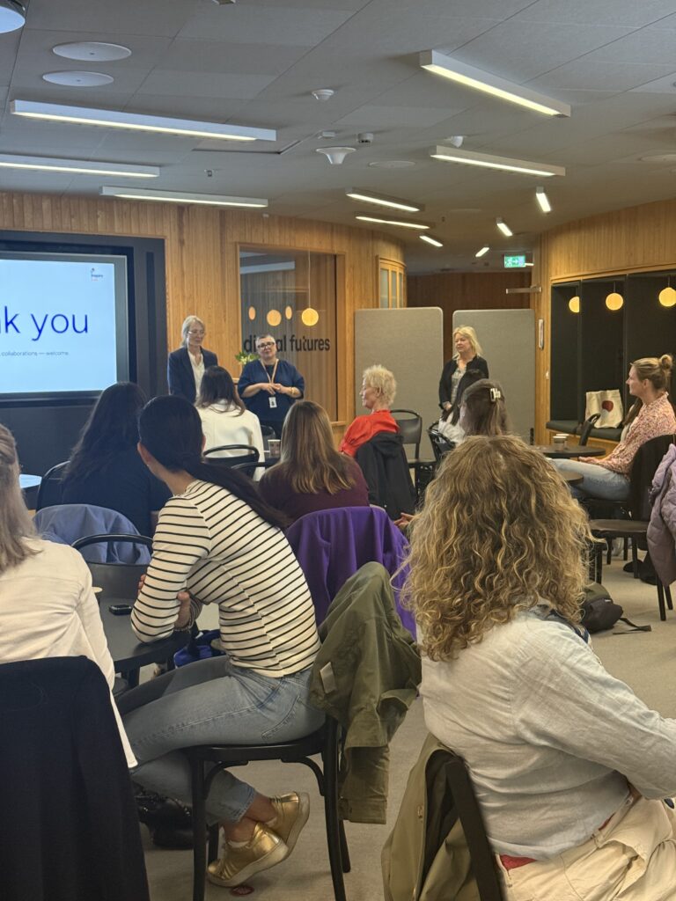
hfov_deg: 30.3
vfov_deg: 39.7
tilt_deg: -5.6
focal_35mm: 48
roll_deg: +1.0
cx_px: 338
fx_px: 1250
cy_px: 450
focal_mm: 6.76
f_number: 1.78
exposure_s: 1/40
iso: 320
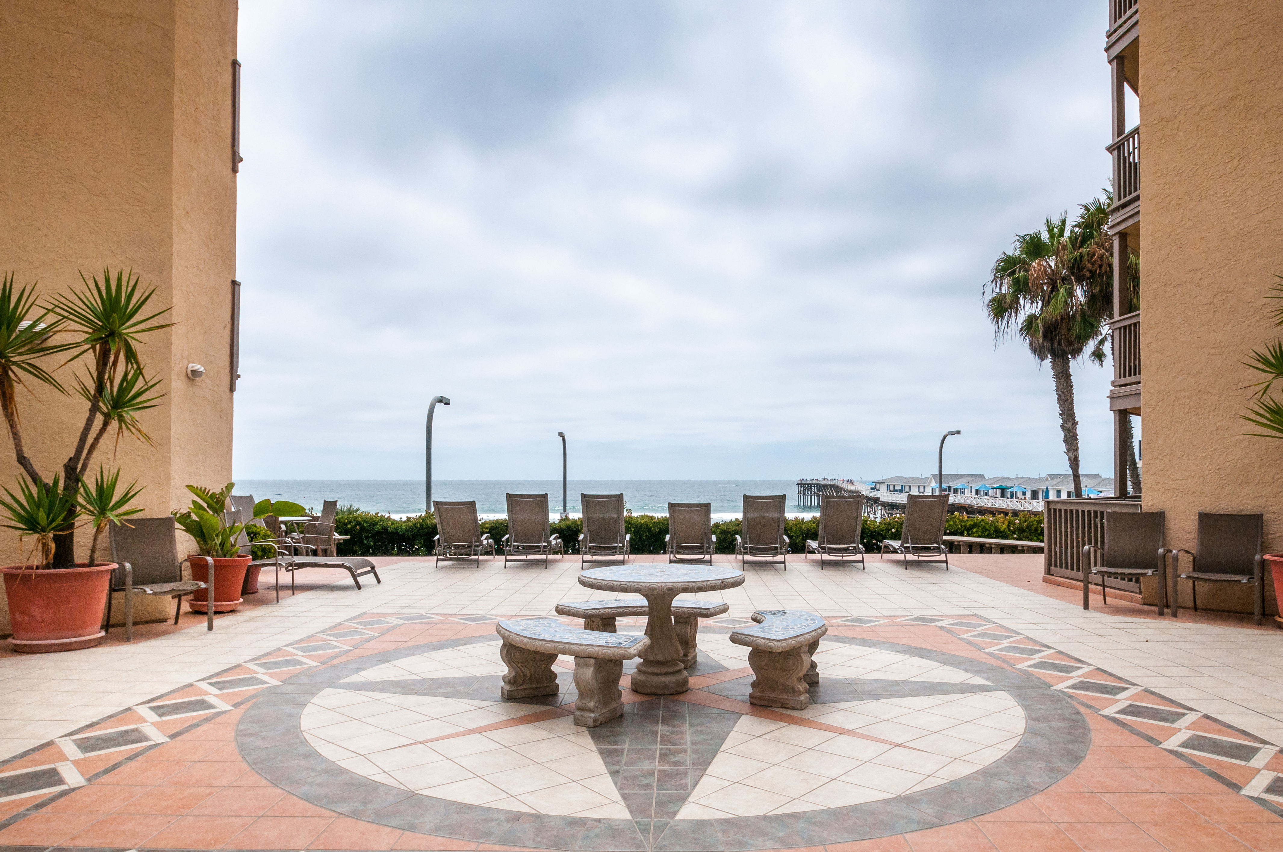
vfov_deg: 56.0
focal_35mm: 22
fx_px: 801
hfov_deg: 77.4
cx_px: 642
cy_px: 426
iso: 280
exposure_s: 1/1000
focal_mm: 15
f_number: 16
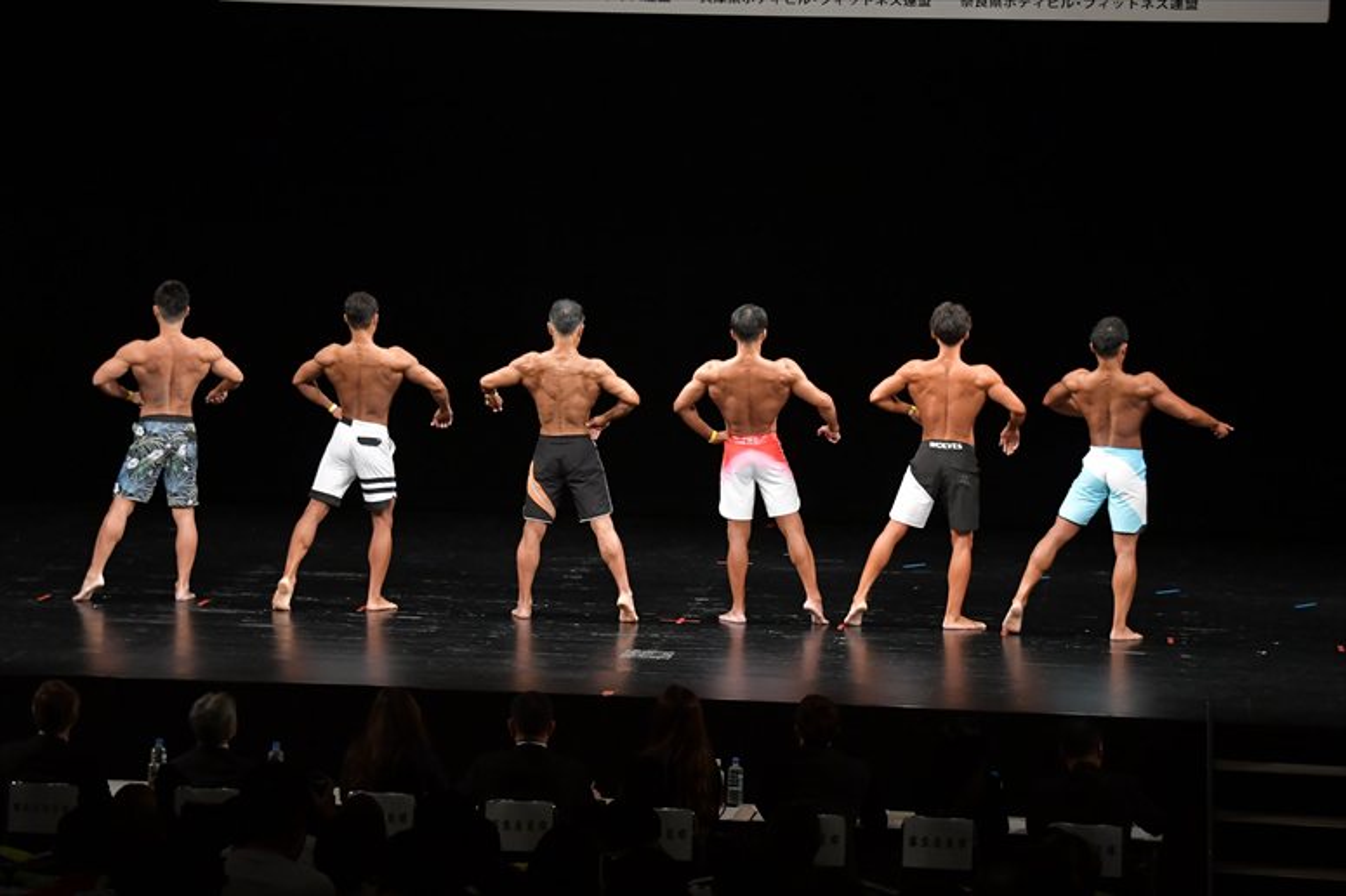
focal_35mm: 108
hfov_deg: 18.9
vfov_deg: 12.7
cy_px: 448
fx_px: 4036
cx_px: 673
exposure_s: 1/400
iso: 3200
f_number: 5.6
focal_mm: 72
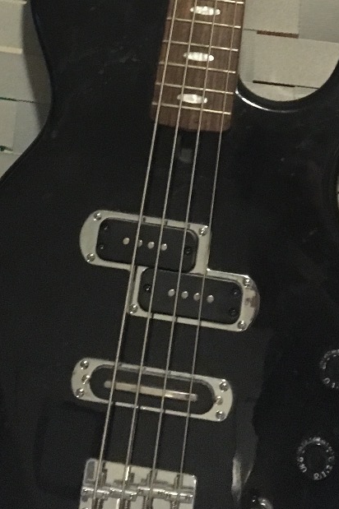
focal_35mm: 78
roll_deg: +1.2
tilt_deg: -29.5
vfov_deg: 23.8
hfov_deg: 17.4
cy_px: -93
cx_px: 216
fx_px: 1103
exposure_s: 1/17
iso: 500
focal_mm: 4.15
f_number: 2.2
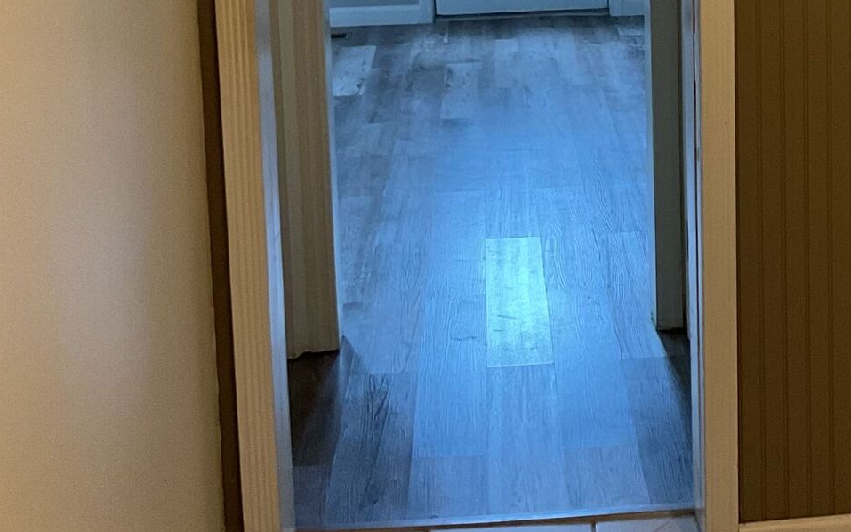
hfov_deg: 27.2
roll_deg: -0.1
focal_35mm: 74
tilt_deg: -7.5
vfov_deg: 17.0
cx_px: 706
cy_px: -68
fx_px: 1716
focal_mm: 3
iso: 160
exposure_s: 1/60
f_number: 1.8
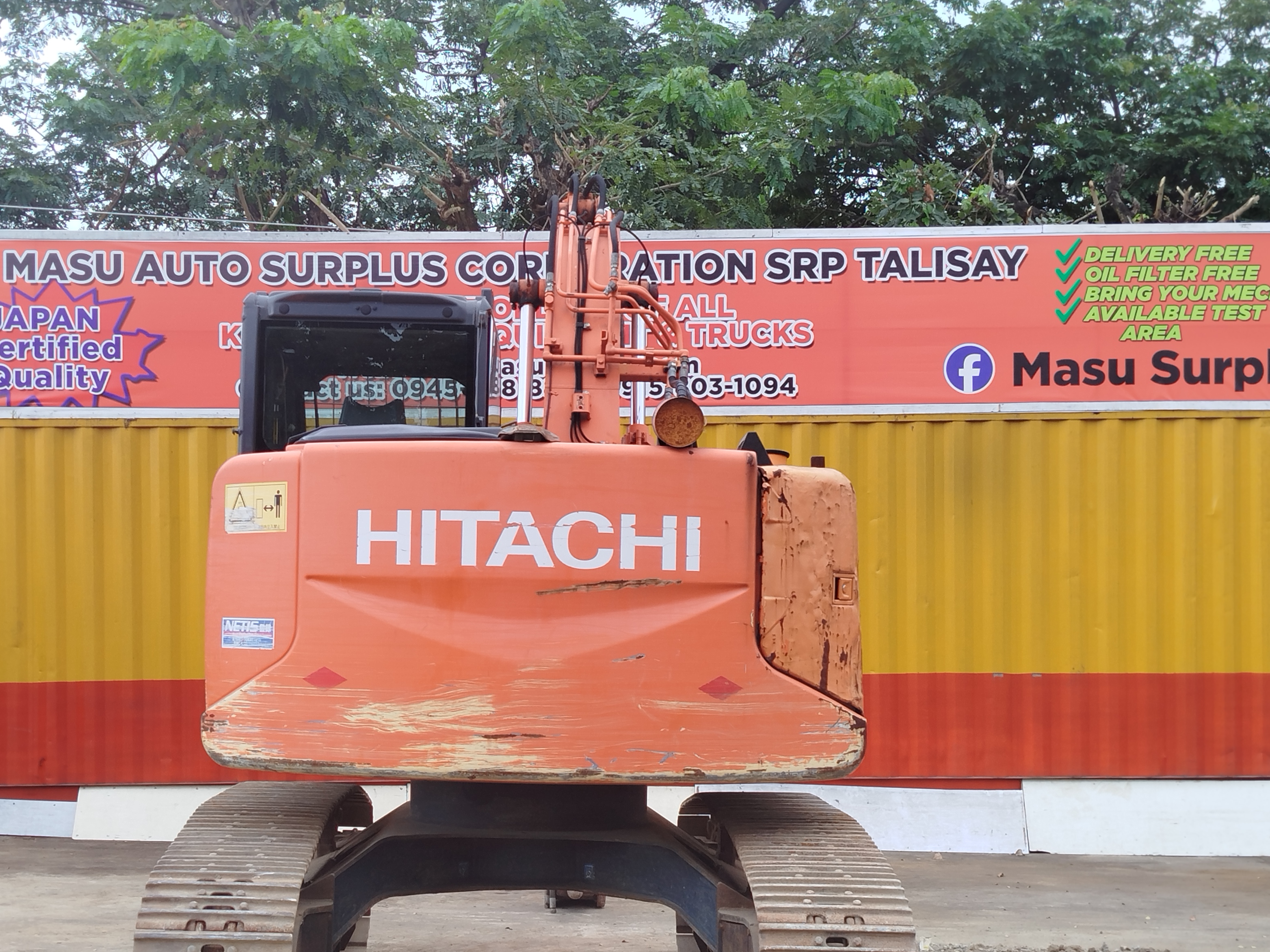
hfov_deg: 34.9
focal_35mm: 55
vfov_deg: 26.5
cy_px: 604
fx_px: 2018
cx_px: 542
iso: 50
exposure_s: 1/155
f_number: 1.7
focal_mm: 5.31
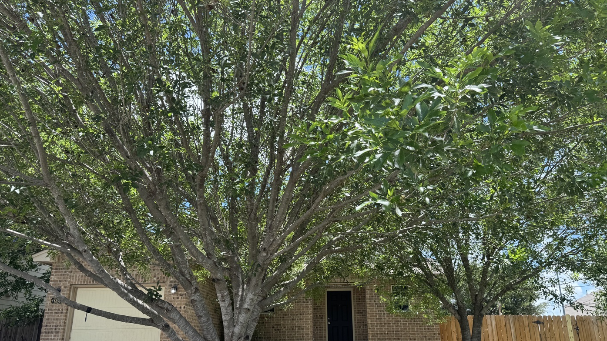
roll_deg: +1.0
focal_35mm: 27
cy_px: 209
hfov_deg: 69.9
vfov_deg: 42.6
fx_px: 434
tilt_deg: +17.7
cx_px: 312
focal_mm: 6.76
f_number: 1.78
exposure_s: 1/1076
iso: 80
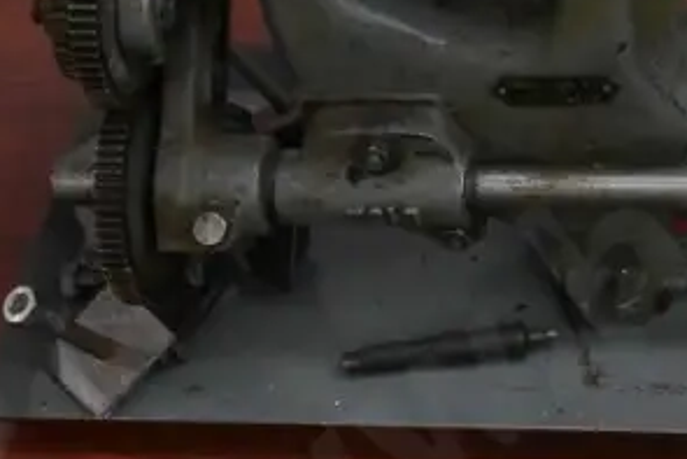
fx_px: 3036
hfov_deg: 12.3
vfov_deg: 8.6
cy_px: -15
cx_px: 1015
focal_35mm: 159
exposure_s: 1/80
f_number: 4.9
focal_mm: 22
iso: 3200
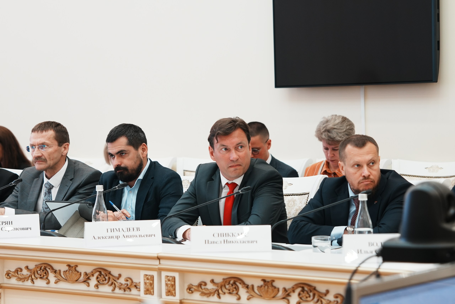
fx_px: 1327
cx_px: 228
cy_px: 152
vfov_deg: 13.0
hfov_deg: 19.5
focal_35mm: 105
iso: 500
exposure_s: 1/100
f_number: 2.8
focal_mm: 70
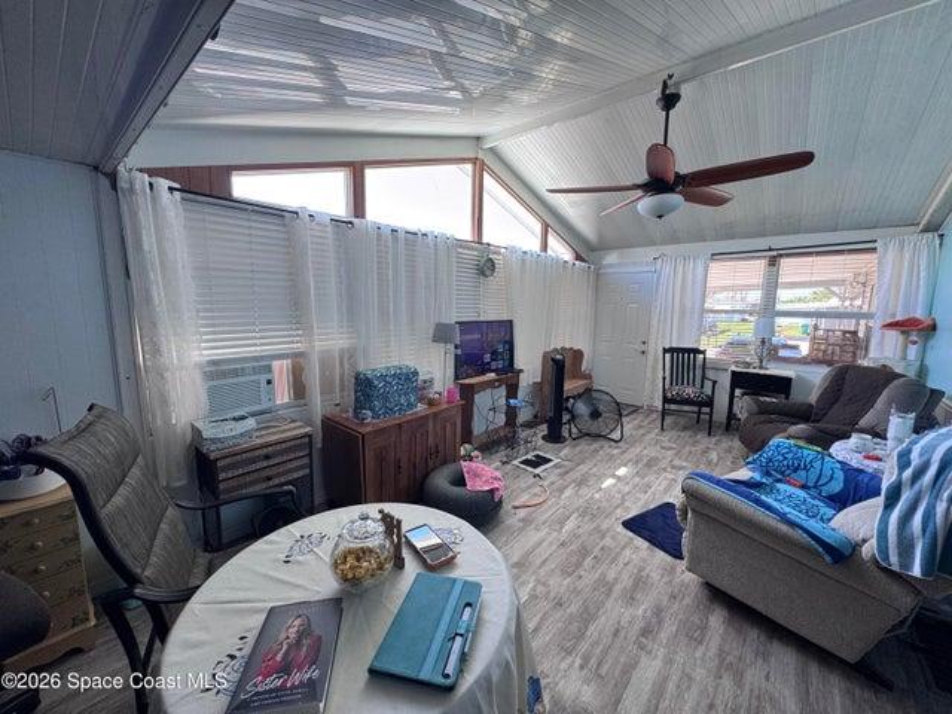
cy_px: 357
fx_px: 385
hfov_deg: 102.1
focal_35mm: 14
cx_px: 476
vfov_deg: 85.7
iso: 100
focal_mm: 2.22
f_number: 2.2
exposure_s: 1/99
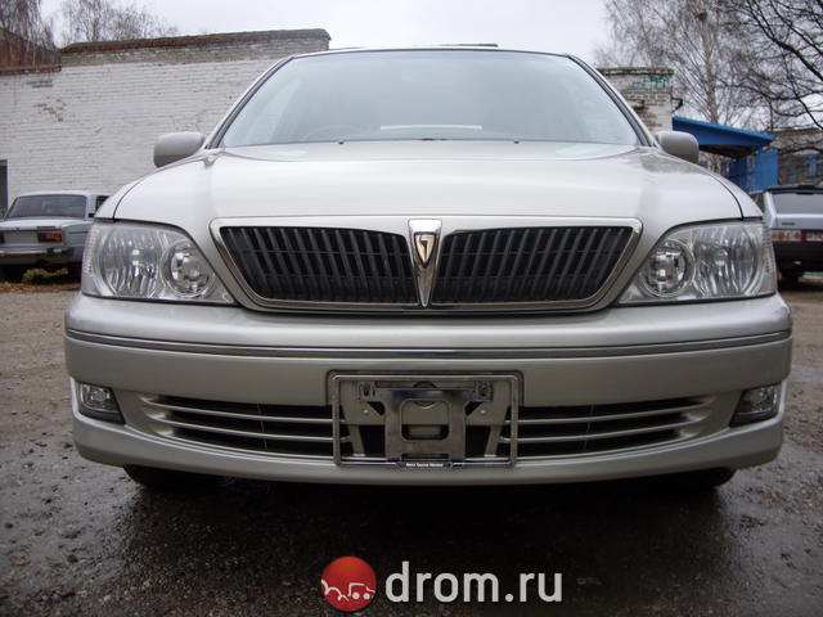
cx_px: 412
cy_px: 308
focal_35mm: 38
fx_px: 903
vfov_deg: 37.7
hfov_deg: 49.0
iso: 50
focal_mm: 6.3
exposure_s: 1/209
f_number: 2.8
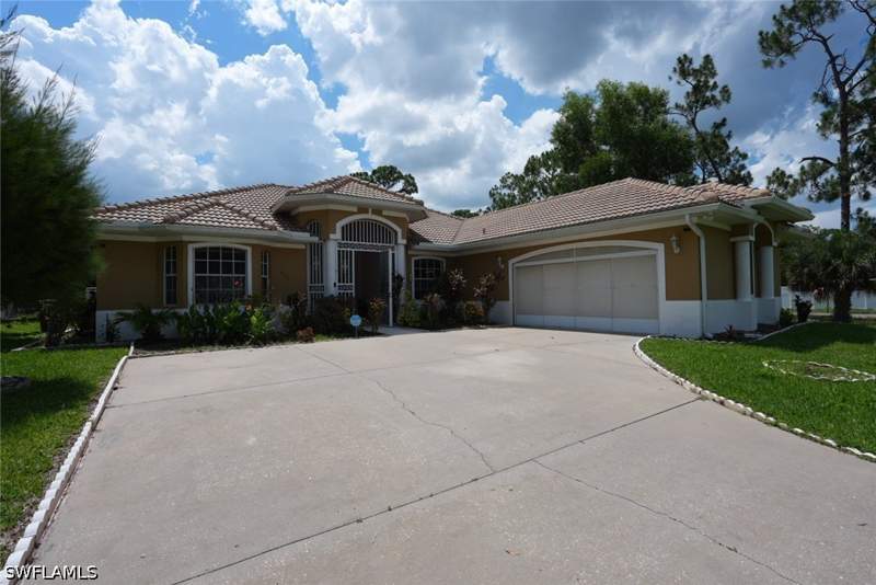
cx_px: 438
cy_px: 292
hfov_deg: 96.7
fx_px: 389
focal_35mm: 16
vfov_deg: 73.8
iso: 100
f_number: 8
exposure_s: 1/500
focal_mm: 16
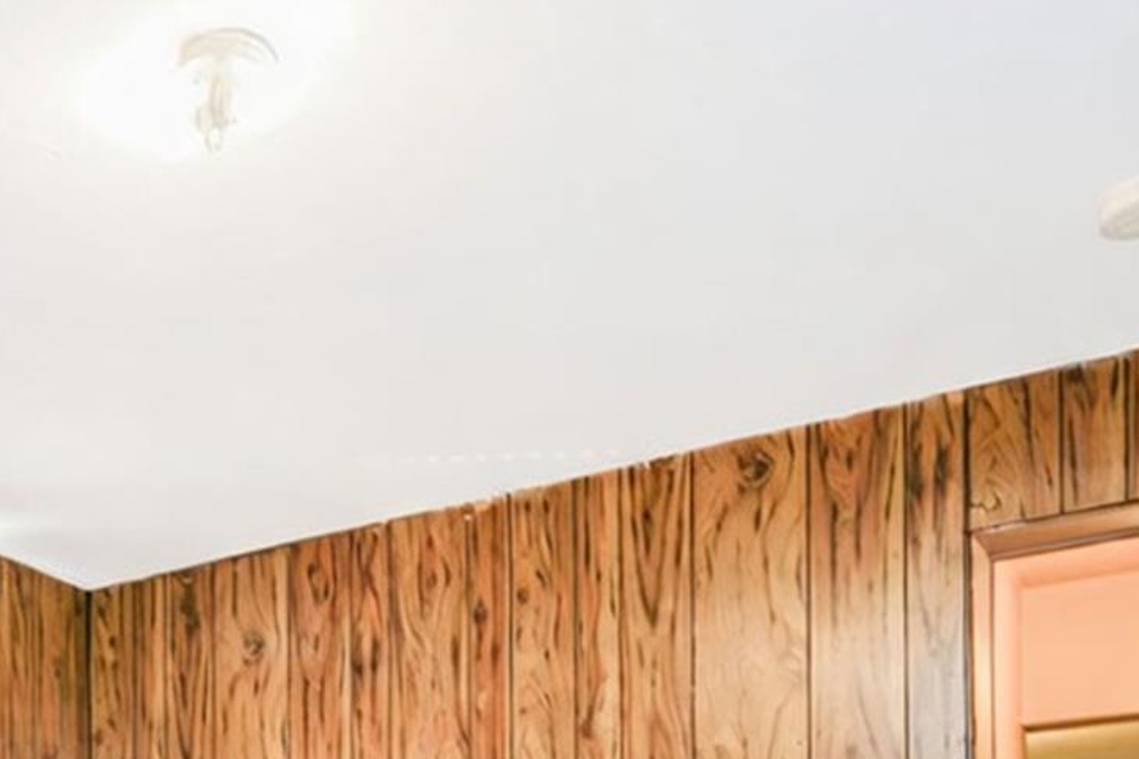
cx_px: 187
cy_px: 994
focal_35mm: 48
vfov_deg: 24.4
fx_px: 1518
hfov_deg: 39.1
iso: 50
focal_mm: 17
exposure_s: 1/6
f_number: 4
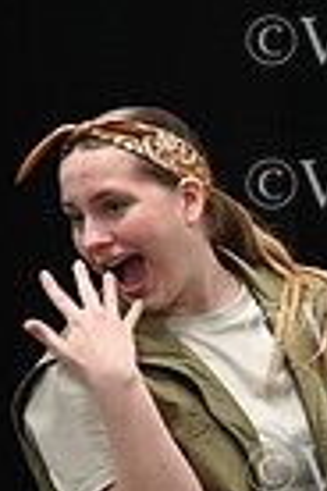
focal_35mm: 1131
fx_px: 15409
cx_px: 761
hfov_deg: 1.2
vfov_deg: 1.8
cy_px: 398
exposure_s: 1/250
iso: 8000
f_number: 6
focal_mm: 270
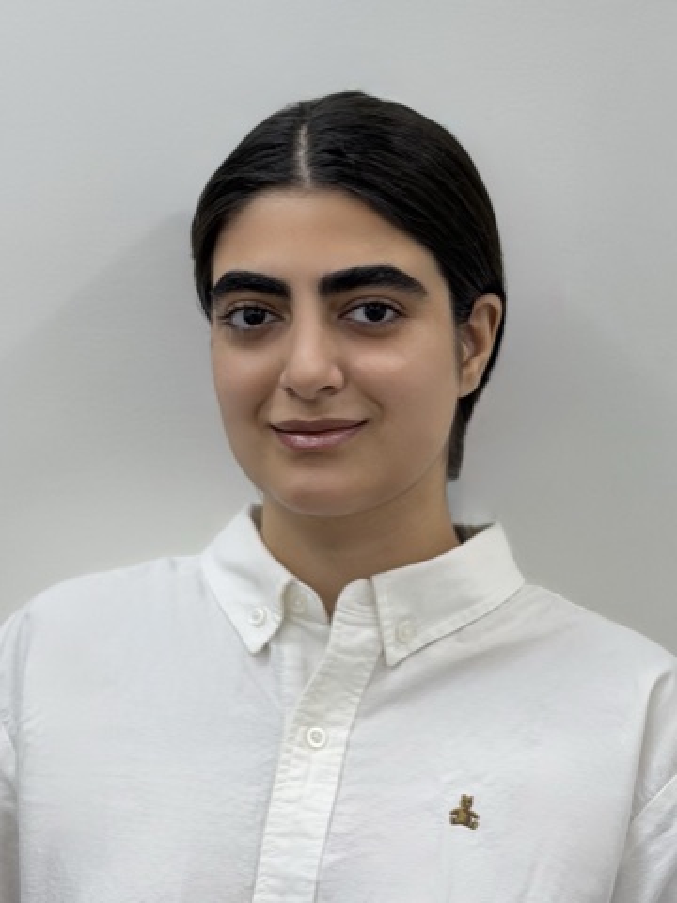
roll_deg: -0.8
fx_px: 1252
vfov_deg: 39.7
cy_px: 452
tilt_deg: -2.2
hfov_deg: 30.3
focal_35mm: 48
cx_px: 338
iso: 50
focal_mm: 6.76
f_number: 1.78
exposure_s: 1/158
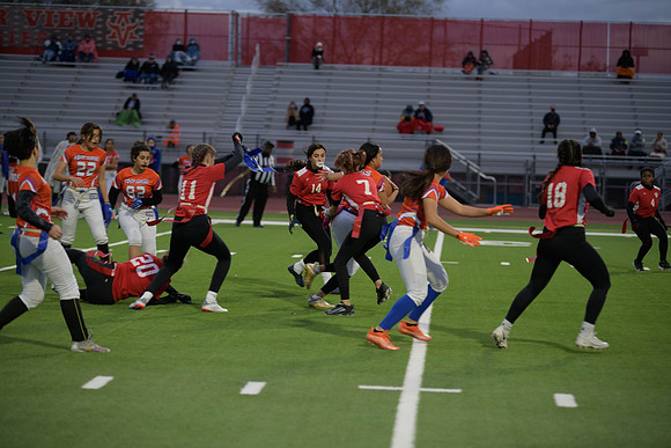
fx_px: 2274
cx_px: 336
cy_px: 224
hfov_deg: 16.8
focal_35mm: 122
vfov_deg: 11.2
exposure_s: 1/200
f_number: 2.8
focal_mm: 122
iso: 360
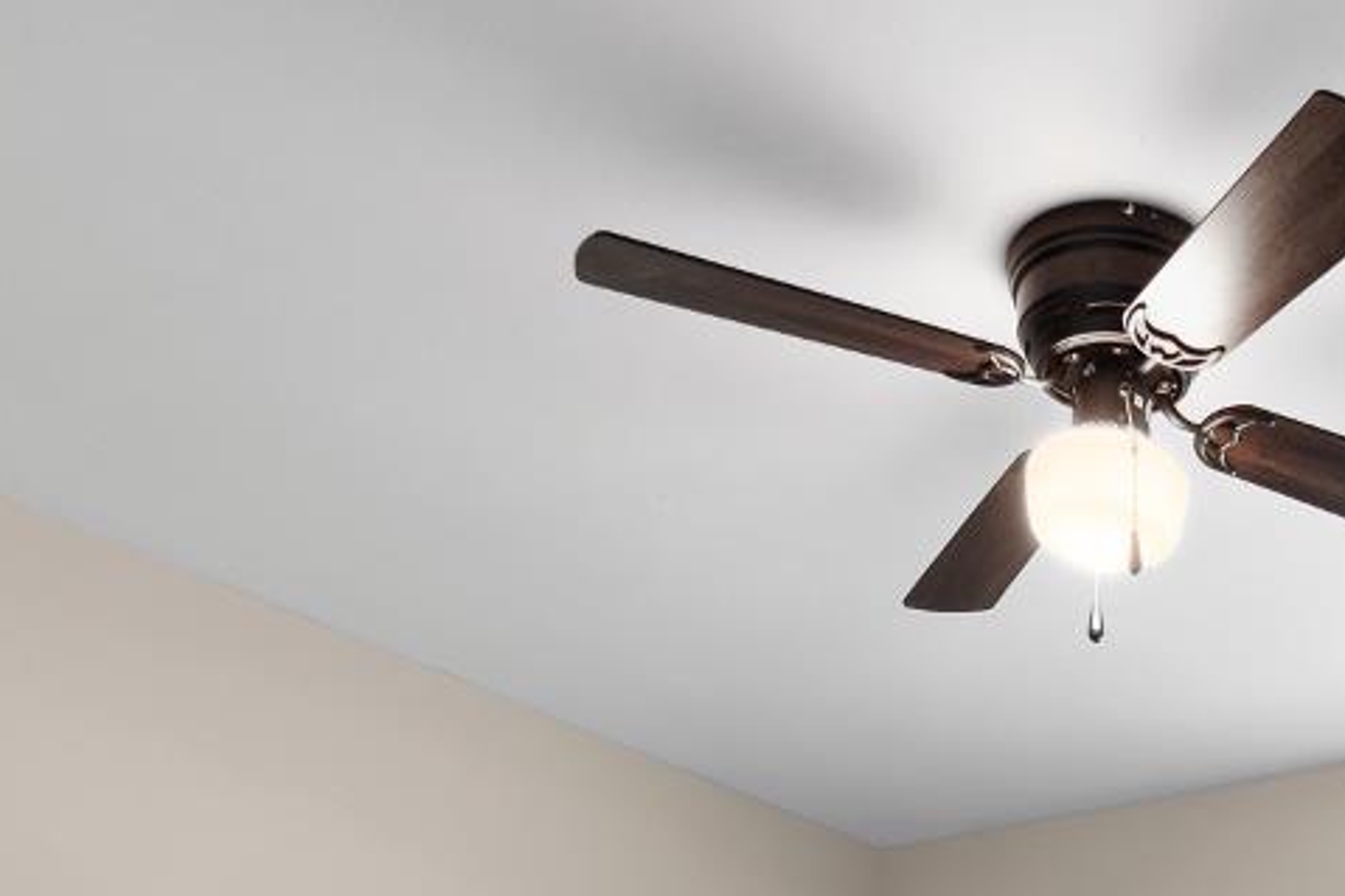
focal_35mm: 47
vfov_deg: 23.0
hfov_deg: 38.3
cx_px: 1269
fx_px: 1755
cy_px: 1359
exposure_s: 1/8
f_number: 5
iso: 400
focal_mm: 10
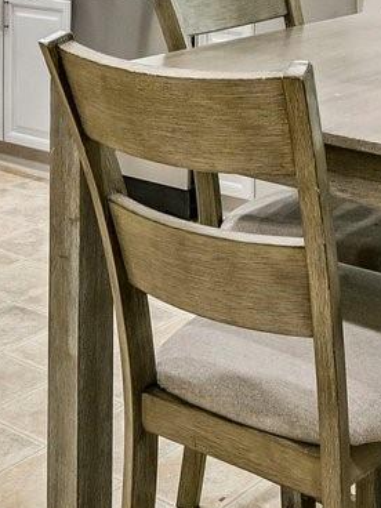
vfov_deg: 23.1
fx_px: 1101
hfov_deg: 19.4
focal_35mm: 75
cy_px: -147
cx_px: 323
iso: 220
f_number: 8
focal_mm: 14
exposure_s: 1/15
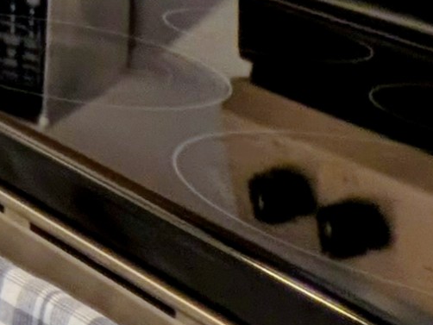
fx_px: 1189
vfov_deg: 13.5
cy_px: -305
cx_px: -889
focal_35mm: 95
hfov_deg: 11.2
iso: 51
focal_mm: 2.23
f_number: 1.95
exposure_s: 1/40
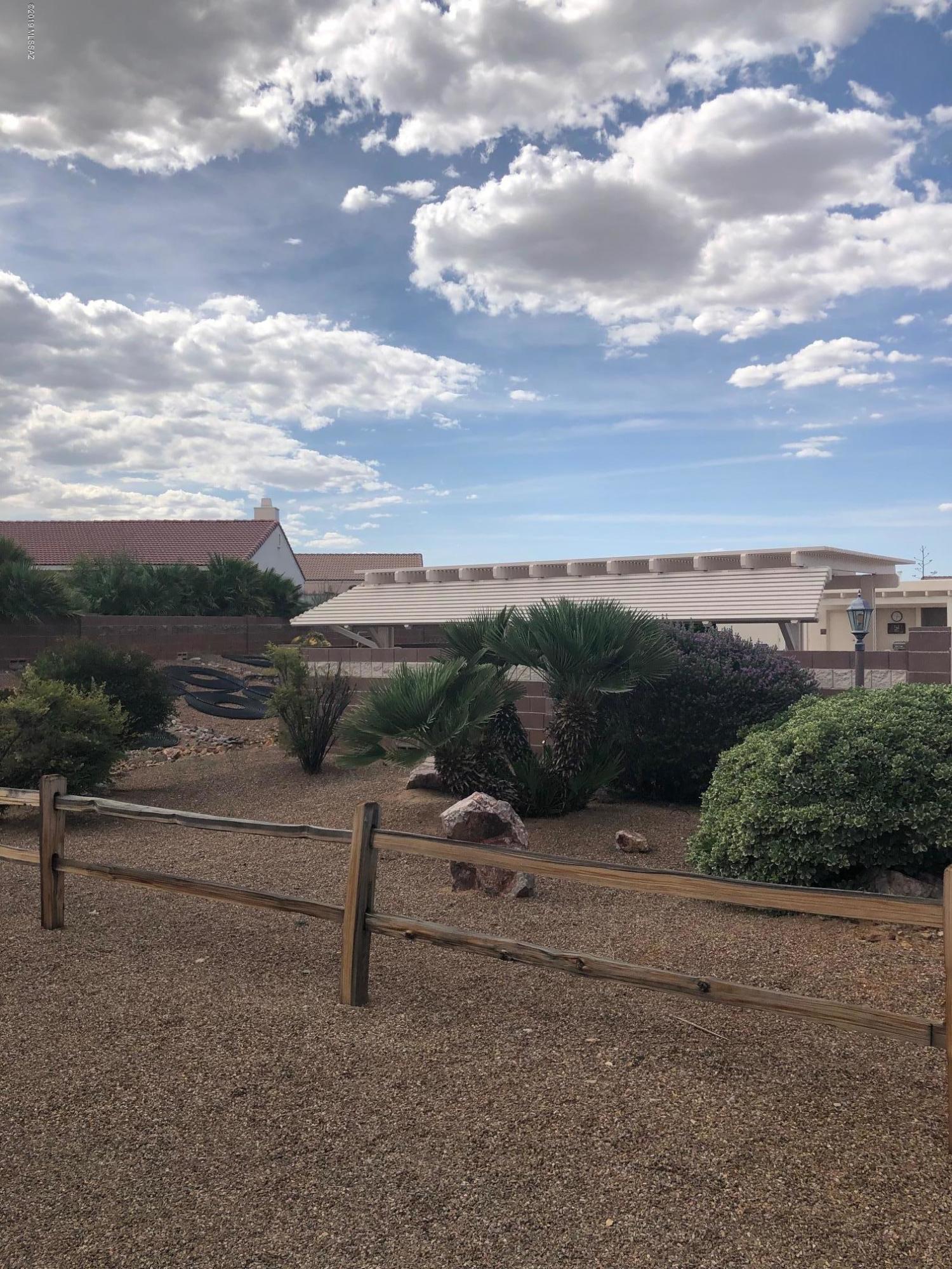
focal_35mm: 28
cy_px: 634
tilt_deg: -0.6
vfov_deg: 63.4
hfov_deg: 49.7
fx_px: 1027
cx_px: 476
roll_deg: -0.6
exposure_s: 1/2667
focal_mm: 4
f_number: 1.8
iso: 20
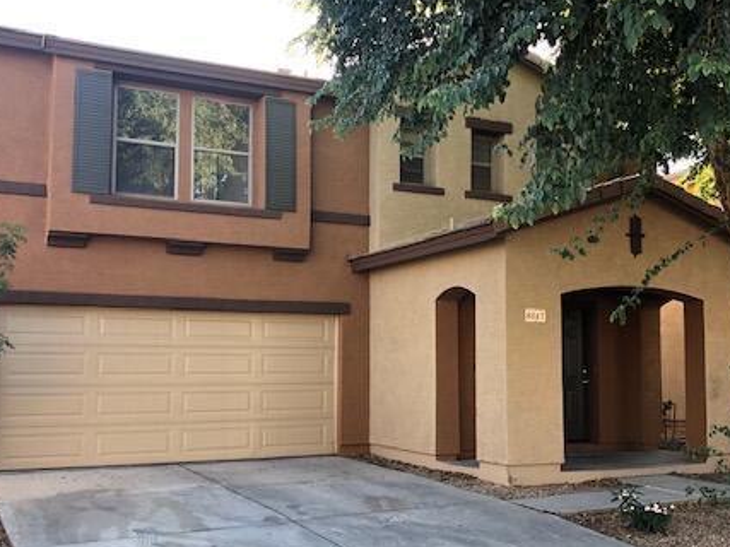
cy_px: 309
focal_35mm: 42
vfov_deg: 34.3
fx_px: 885
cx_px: 398
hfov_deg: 44.8
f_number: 1.8
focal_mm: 4
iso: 25
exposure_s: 1/120
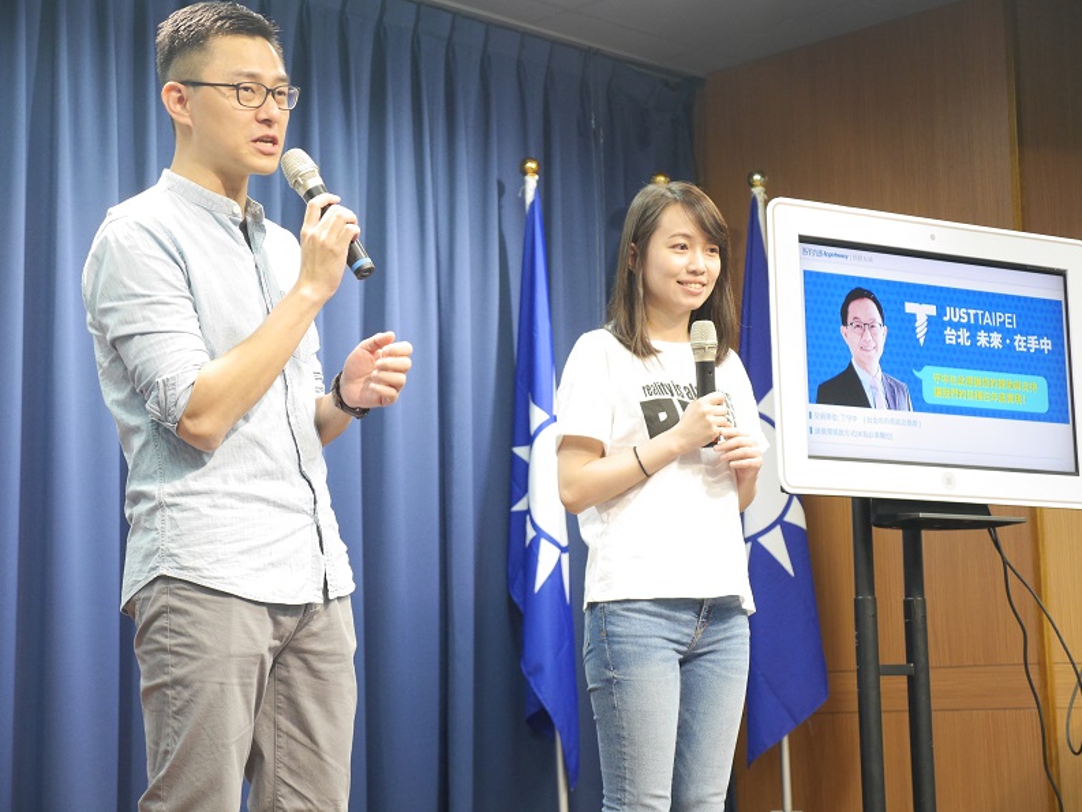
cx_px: 558
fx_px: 2345
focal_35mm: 75
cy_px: 405
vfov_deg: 19.6
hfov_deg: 26.0
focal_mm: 35
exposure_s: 1/80
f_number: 3.2
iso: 1250
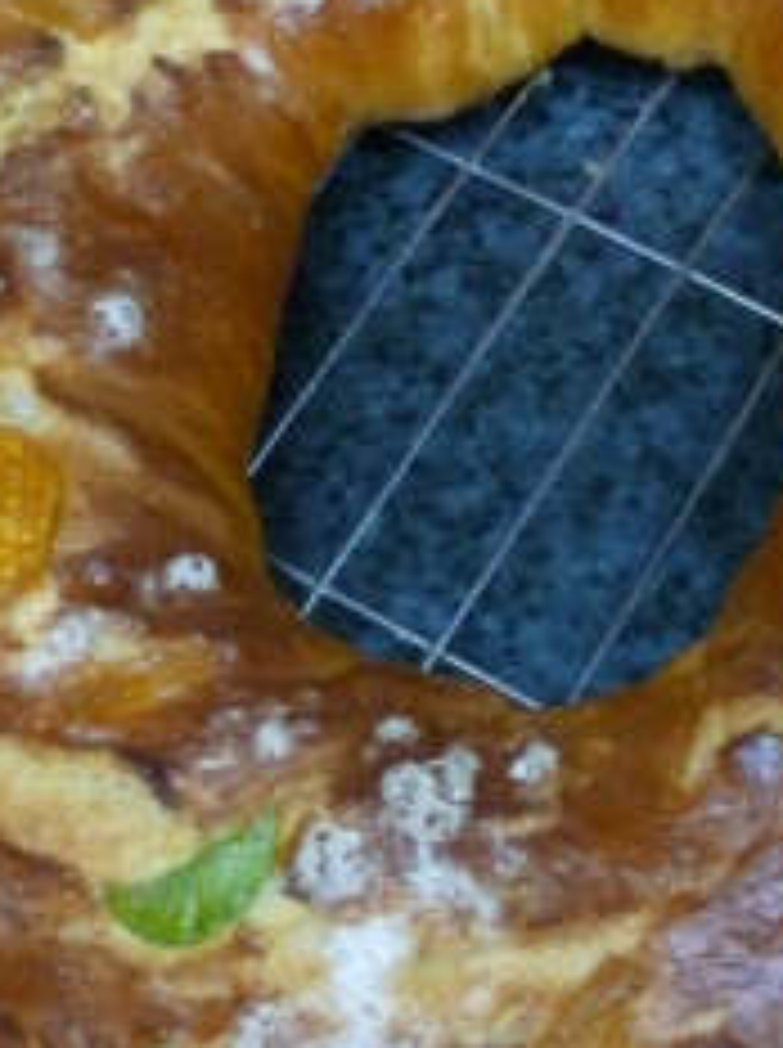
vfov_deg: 24.8
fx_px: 2389
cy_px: 517
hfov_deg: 18.6
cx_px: 526
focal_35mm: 79
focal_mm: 7.4
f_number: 3.7
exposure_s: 1/10
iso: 400
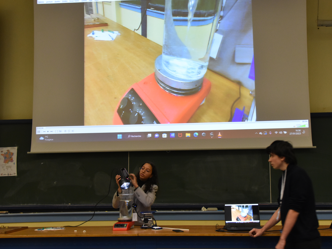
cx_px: 206
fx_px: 470
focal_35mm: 49
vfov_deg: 29.7
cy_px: 119
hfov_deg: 38.7
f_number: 7.1
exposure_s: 1/40
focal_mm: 26
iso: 1600
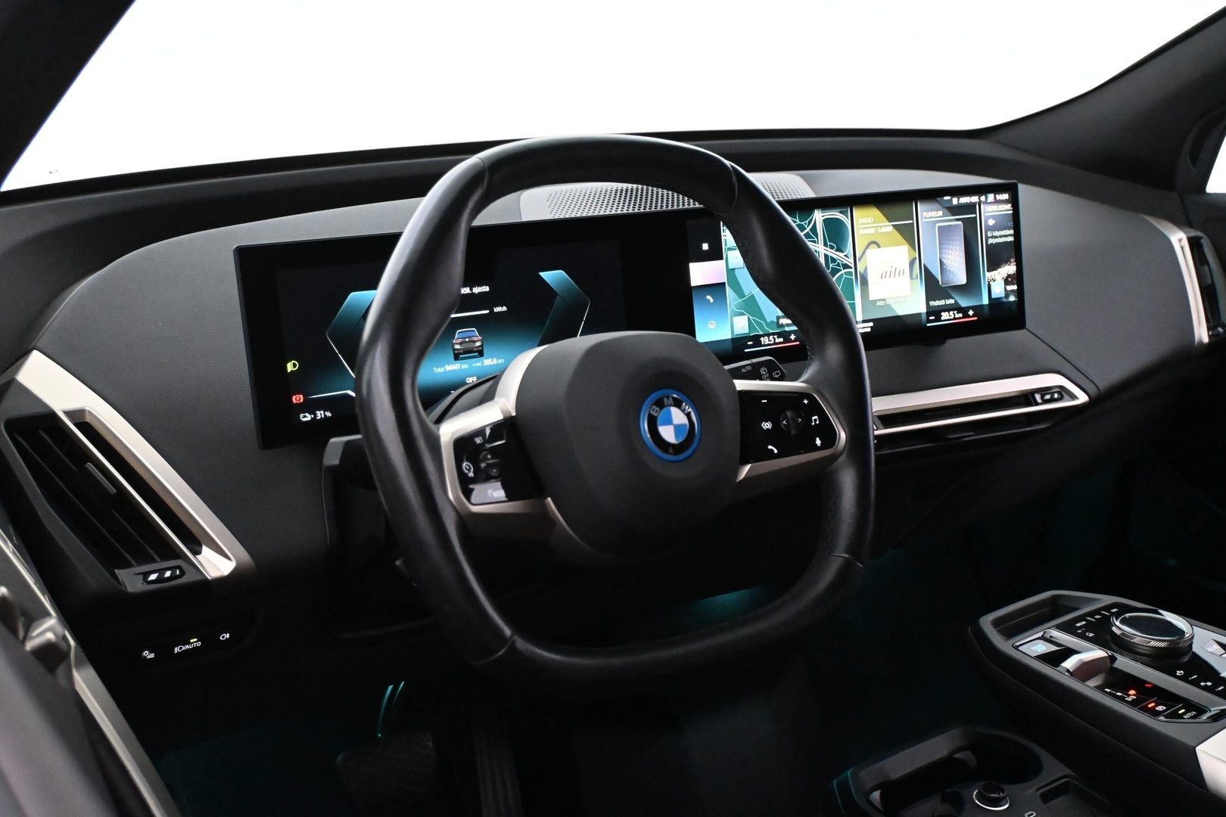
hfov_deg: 51.3
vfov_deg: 35.5
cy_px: 408
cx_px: 613
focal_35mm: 38
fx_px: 1277
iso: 7200
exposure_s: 1/60
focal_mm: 25
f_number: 4.2
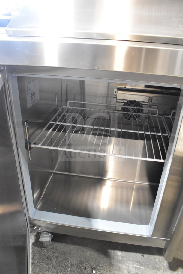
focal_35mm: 27
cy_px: 137
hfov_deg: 47.9
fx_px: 206
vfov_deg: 67.4
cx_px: 92
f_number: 6.3
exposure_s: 1/160
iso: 6400
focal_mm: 18
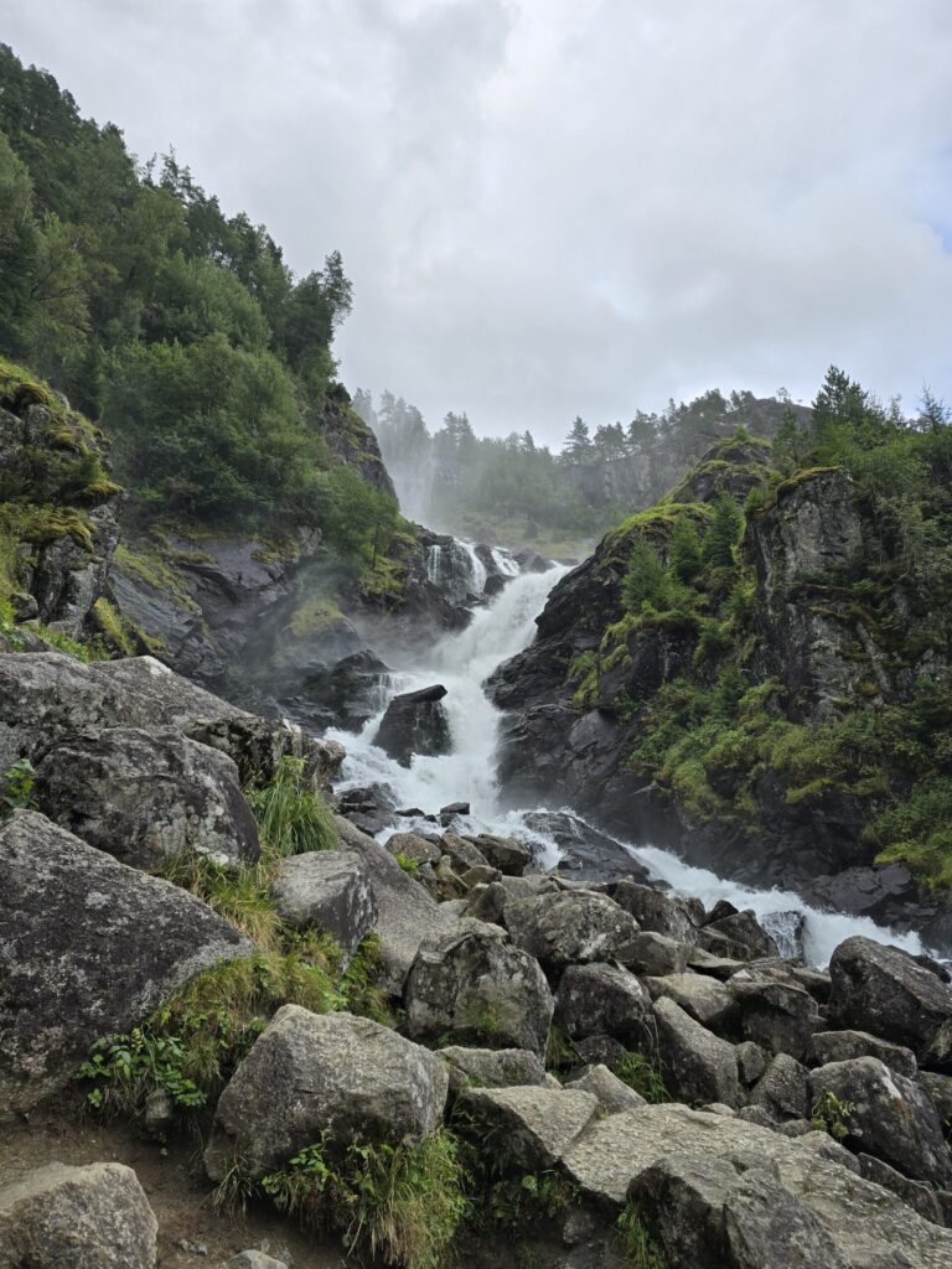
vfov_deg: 73.9
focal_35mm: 23
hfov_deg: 58.9
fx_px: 843
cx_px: 476
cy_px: 634
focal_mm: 6.3
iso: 12
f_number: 1.7
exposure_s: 1/306
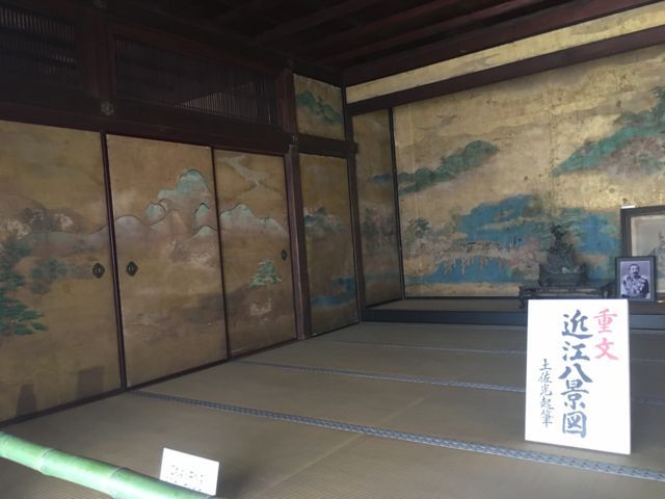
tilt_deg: -0.7
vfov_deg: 48.2
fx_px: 557
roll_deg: +4.9
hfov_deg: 61.7
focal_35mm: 29
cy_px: 250
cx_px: 332
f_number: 2.2
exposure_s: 1/17
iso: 200
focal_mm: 4.15
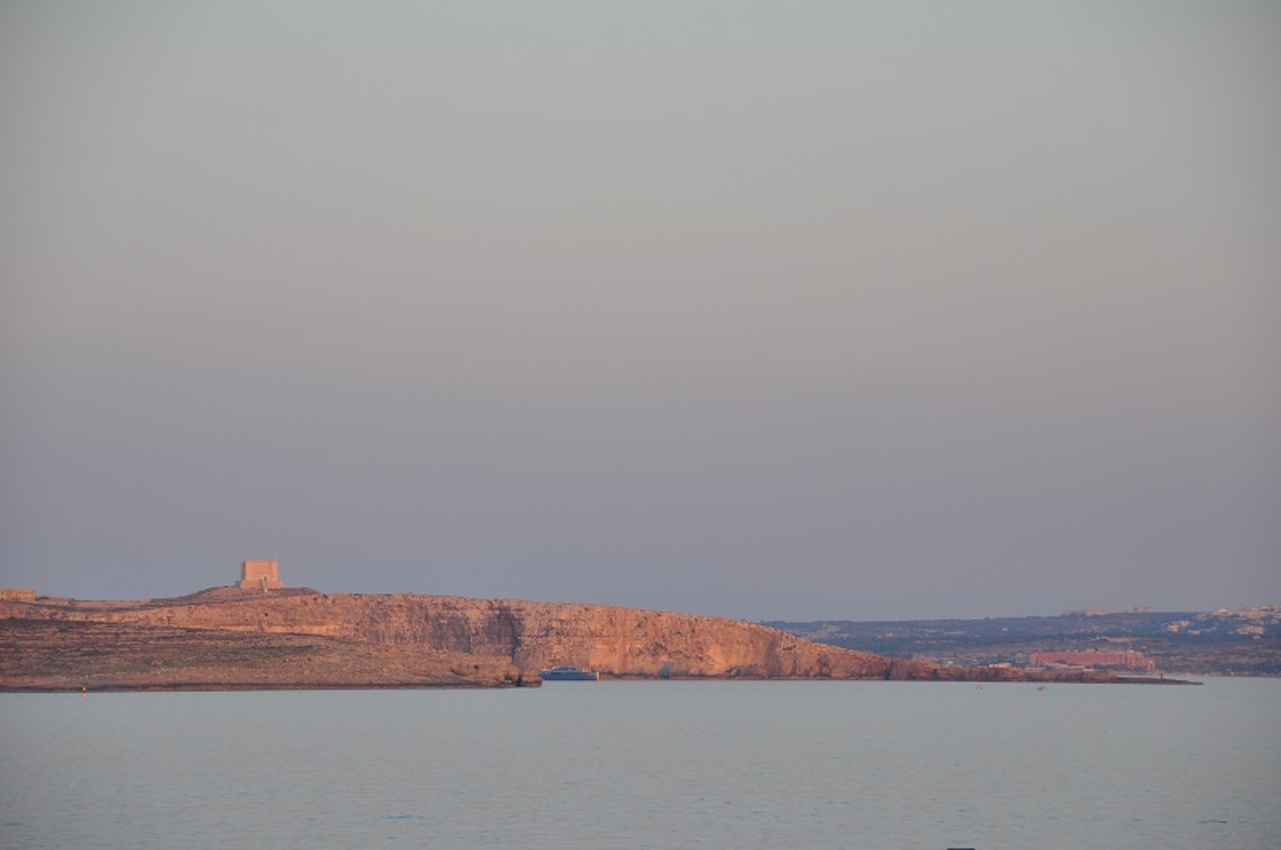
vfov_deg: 8.7
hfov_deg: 13.1
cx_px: 640
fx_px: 5596
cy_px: 425
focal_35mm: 158
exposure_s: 1/160
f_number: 6.3
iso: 200
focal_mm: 105
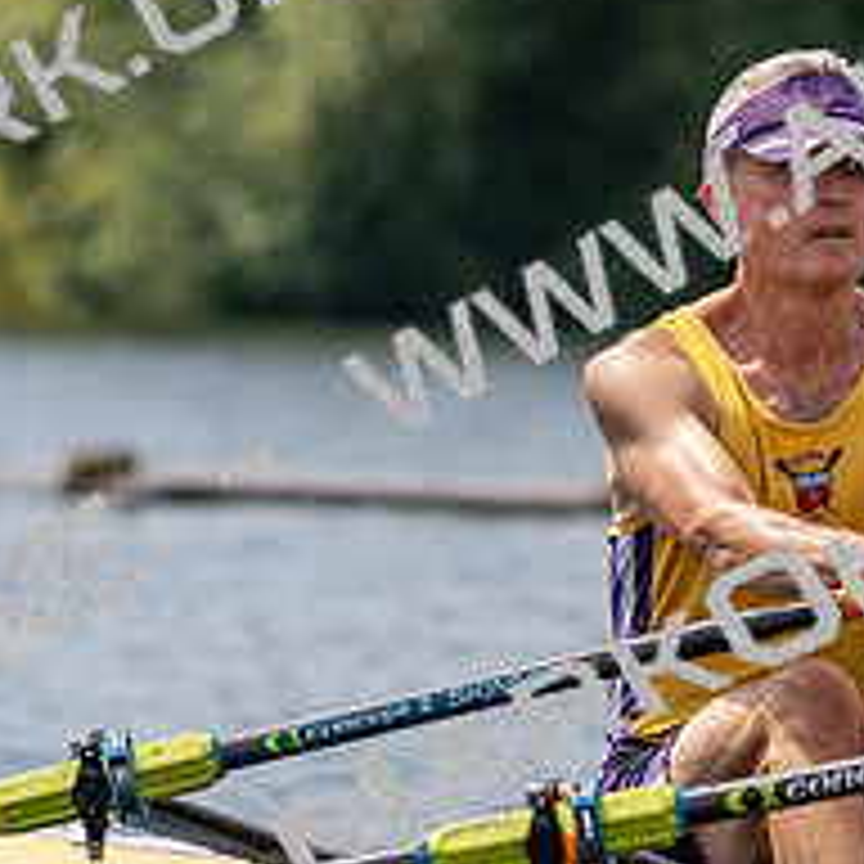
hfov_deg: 2.4
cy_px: 443
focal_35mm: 728
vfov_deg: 2.4
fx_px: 20558
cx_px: 900
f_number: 5.6
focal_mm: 284
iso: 250
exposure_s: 1/1600
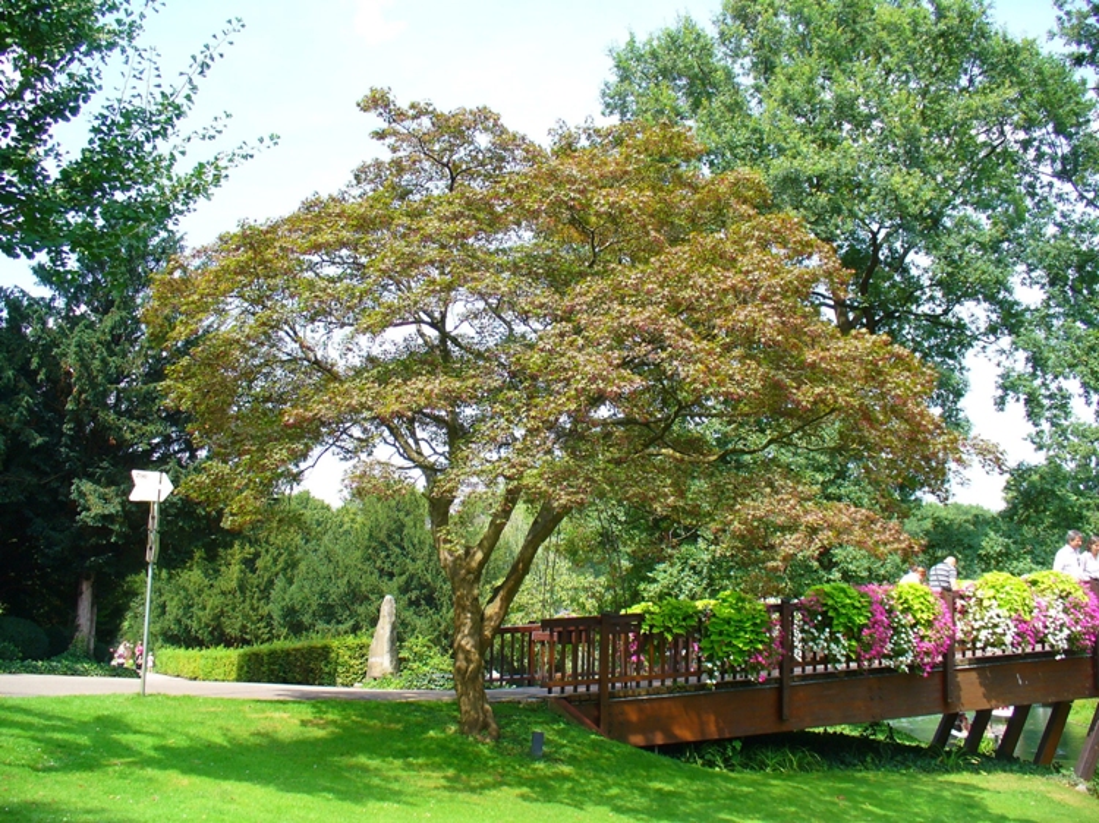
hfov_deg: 50.2
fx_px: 1174
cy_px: 412
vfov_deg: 38.6
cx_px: 550
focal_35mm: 37
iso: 64
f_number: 2.8
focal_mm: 6.1
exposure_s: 1/320
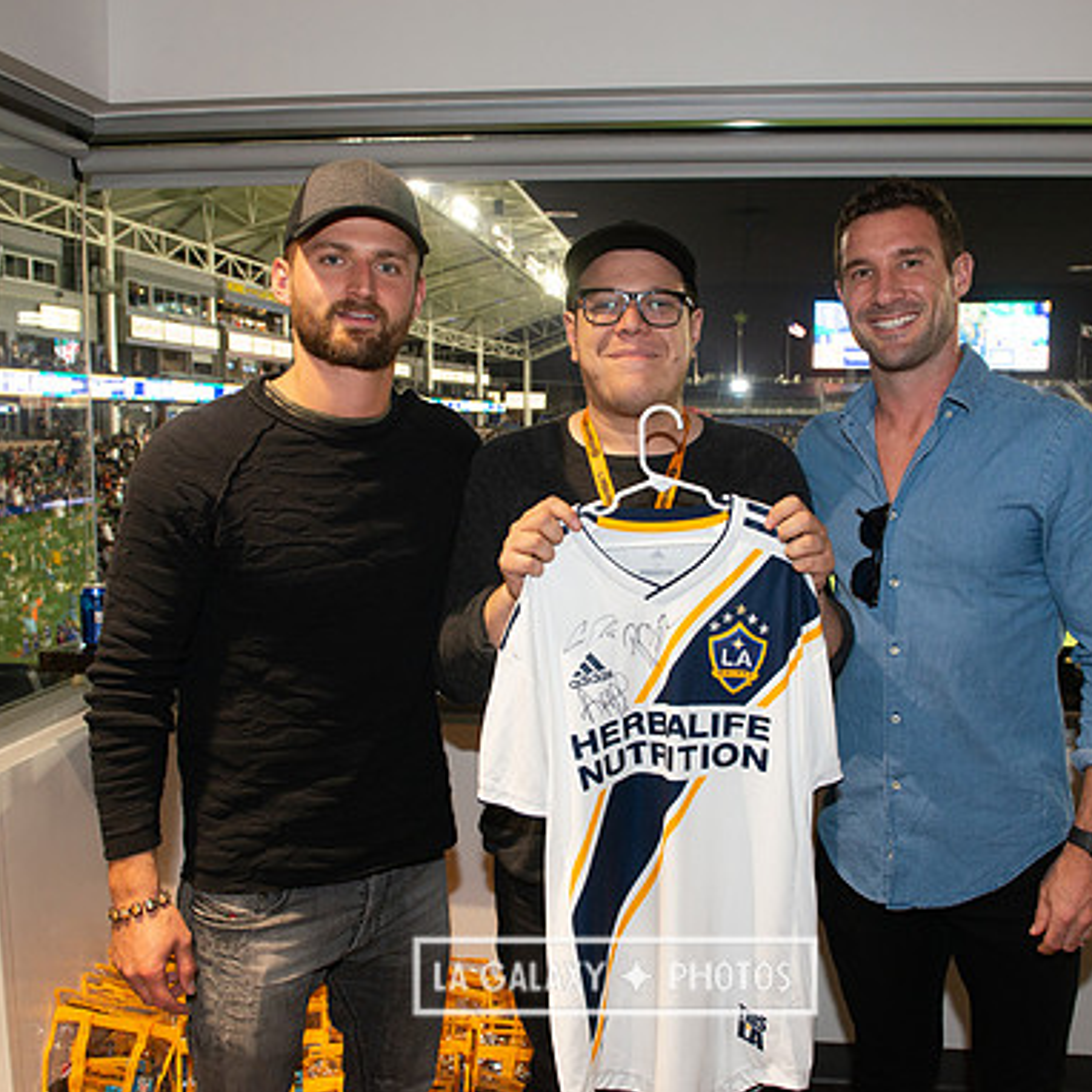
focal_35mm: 31
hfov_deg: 52.4
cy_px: 547
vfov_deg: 52.5
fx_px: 1106
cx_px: 615
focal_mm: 24
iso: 640
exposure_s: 1/60
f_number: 6.3
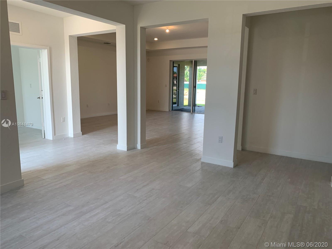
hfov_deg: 67.3
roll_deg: -0.8
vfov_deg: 53.1
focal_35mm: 26
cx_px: 166
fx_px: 249
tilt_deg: -10.6
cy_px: 124
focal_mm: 4.25
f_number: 1.8
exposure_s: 1/120
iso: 40
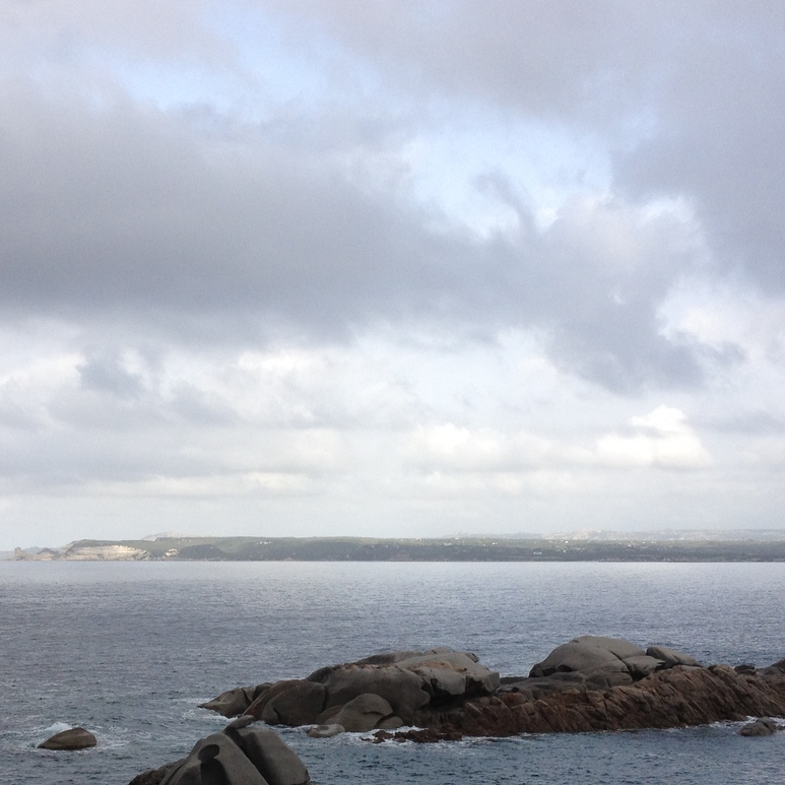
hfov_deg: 26.9
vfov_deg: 26.6
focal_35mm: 64
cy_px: 578
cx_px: 339
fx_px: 1642
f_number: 2.4
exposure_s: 1/920
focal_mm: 4.28
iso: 64
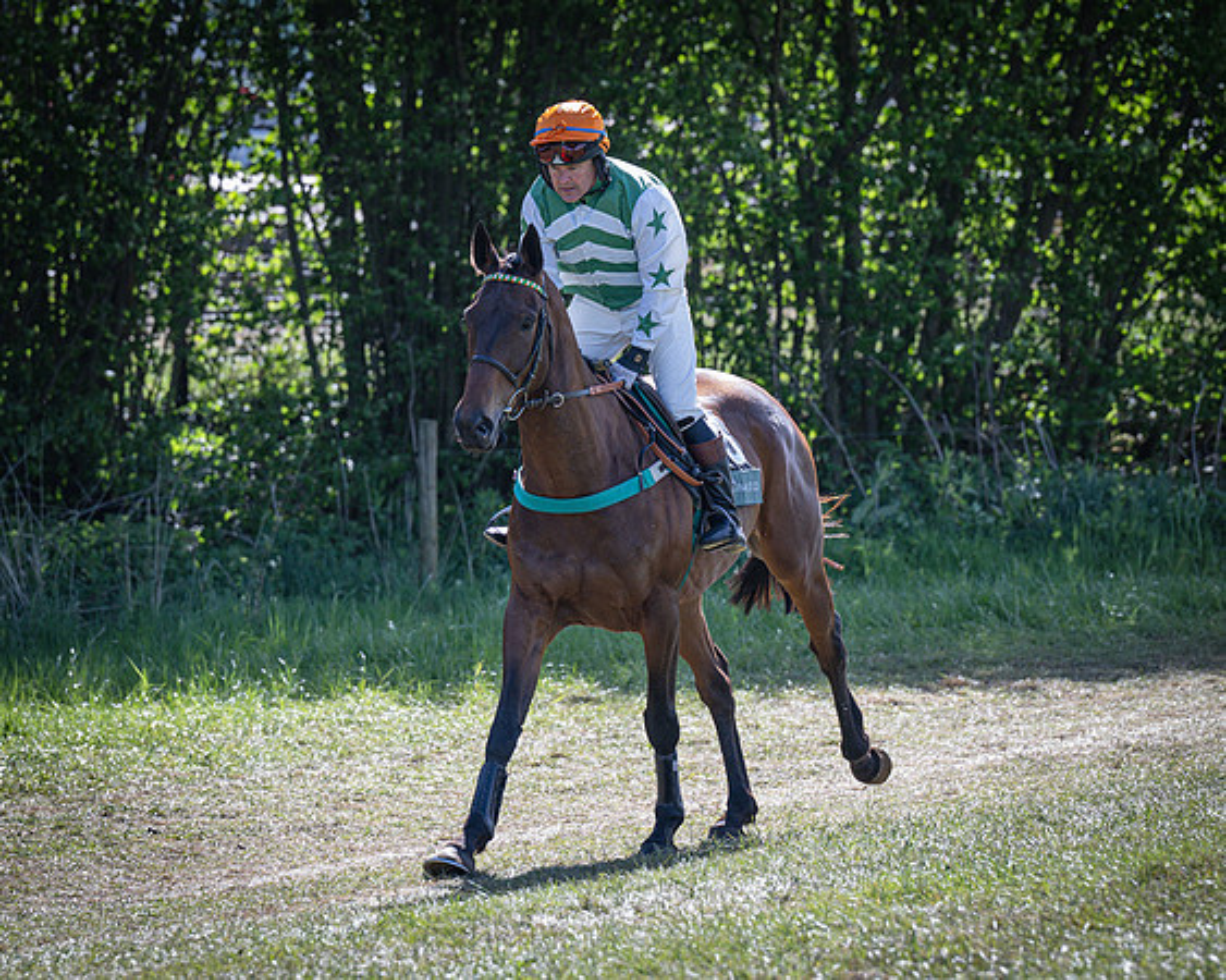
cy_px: 530
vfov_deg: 5.7
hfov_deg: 7.1
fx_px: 9897
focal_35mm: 273
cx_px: 441
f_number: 4
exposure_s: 1/1000
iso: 400
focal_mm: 160
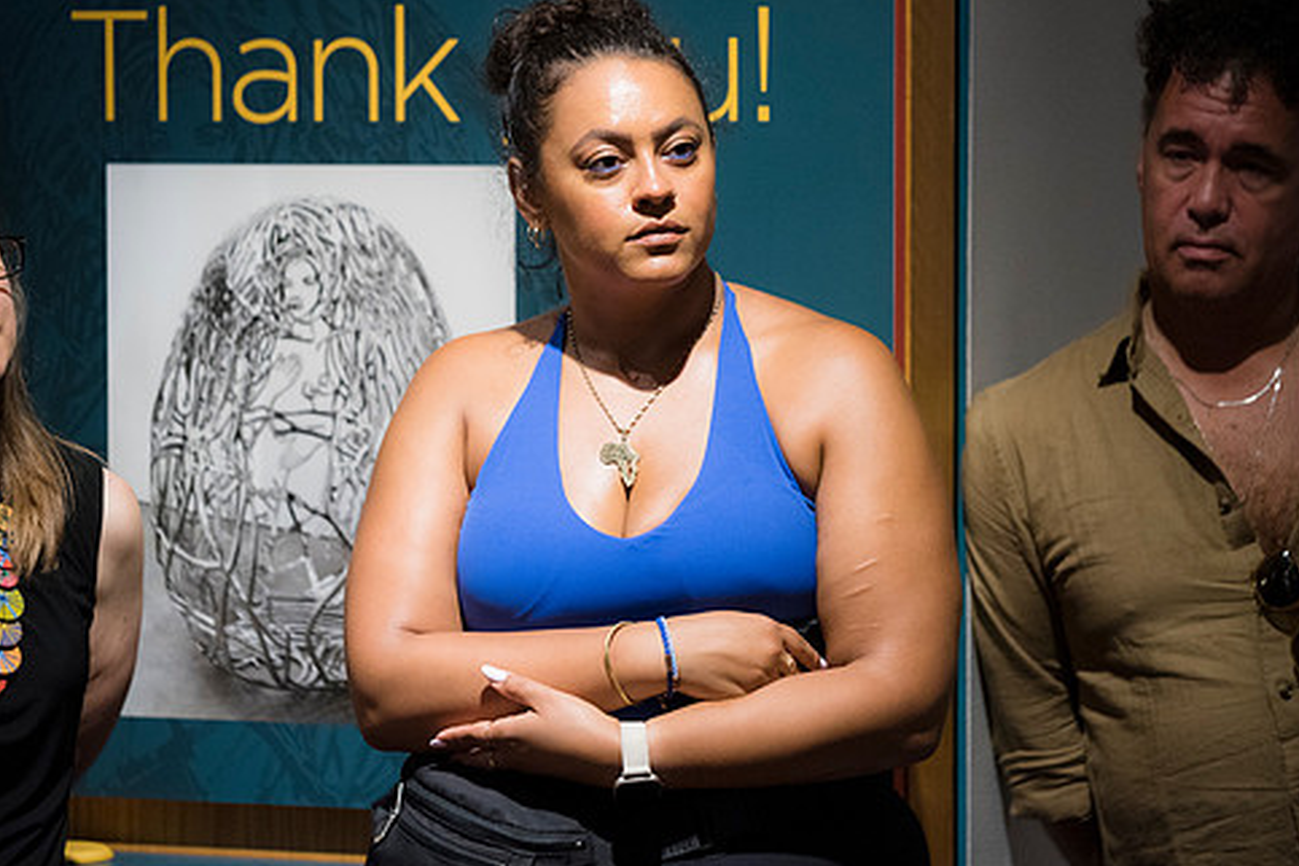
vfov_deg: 7.9
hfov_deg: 11.8
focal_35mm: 174
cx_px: 645
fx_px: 6278
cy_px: 426
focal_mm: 145
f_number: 2.8
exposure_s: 1/125
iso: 2000
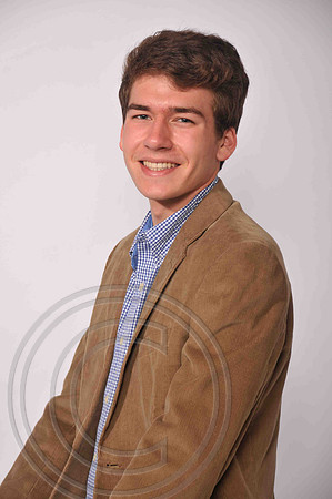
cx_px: 166
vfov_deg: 17.1
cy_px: 250
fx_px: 1664
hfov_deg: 11.4
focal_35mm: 120
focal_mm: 80
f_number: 5.6
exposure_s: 1/160
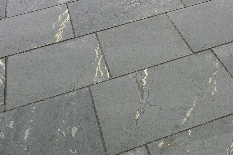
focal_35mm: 50
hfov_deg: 39.1
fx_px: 323
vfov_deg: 26.8
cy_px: 54
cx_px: 157
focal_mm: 20
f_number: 16
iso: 400
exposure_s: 1/60
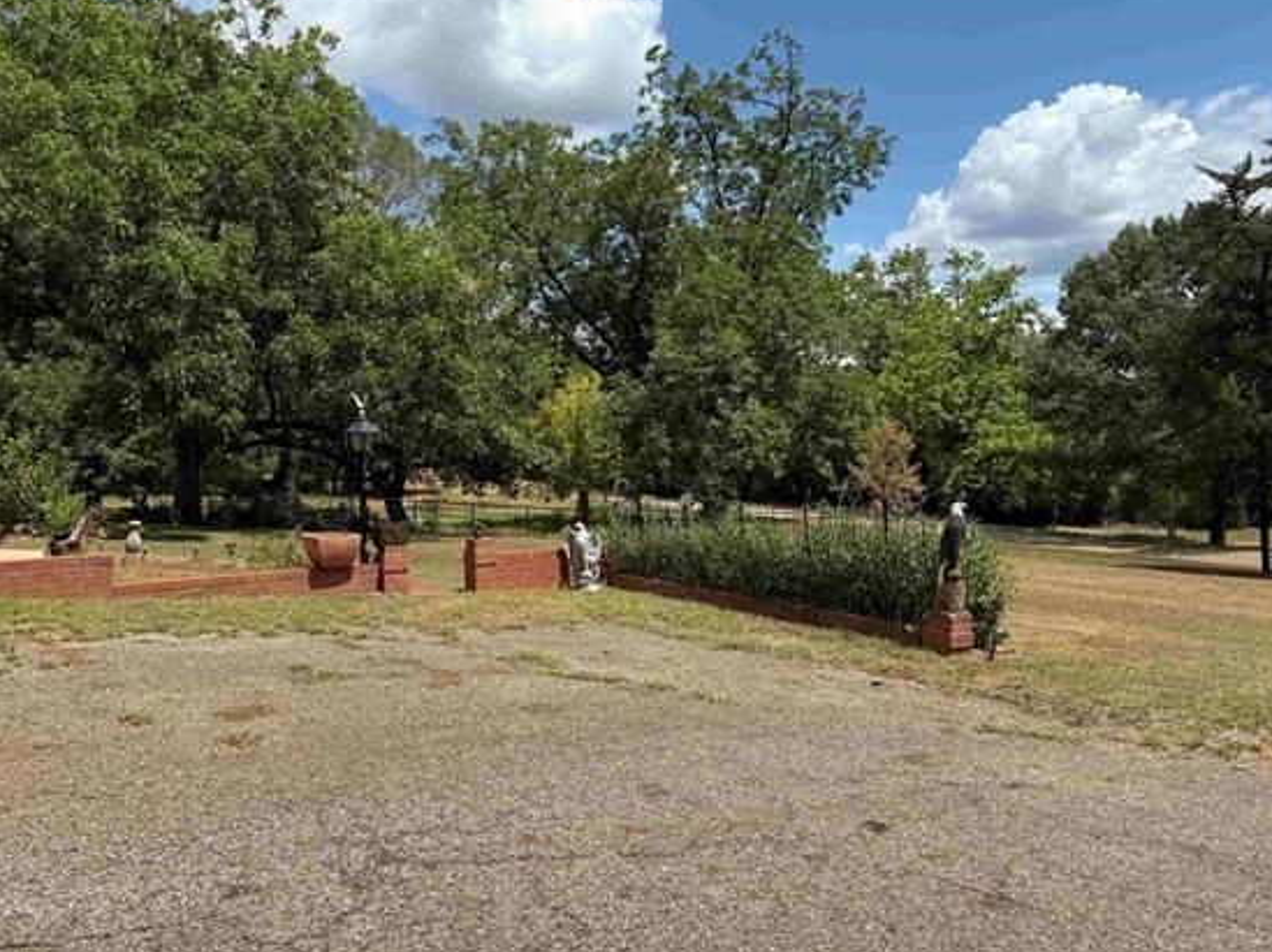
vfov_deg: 49.7
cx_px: 663
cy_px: 466
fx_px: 1028
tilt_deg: -3.2
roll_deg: +0.0
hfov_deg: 63.5
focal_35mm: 28
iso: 80
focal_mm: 6.76
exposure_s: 1/4673
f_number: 1.78
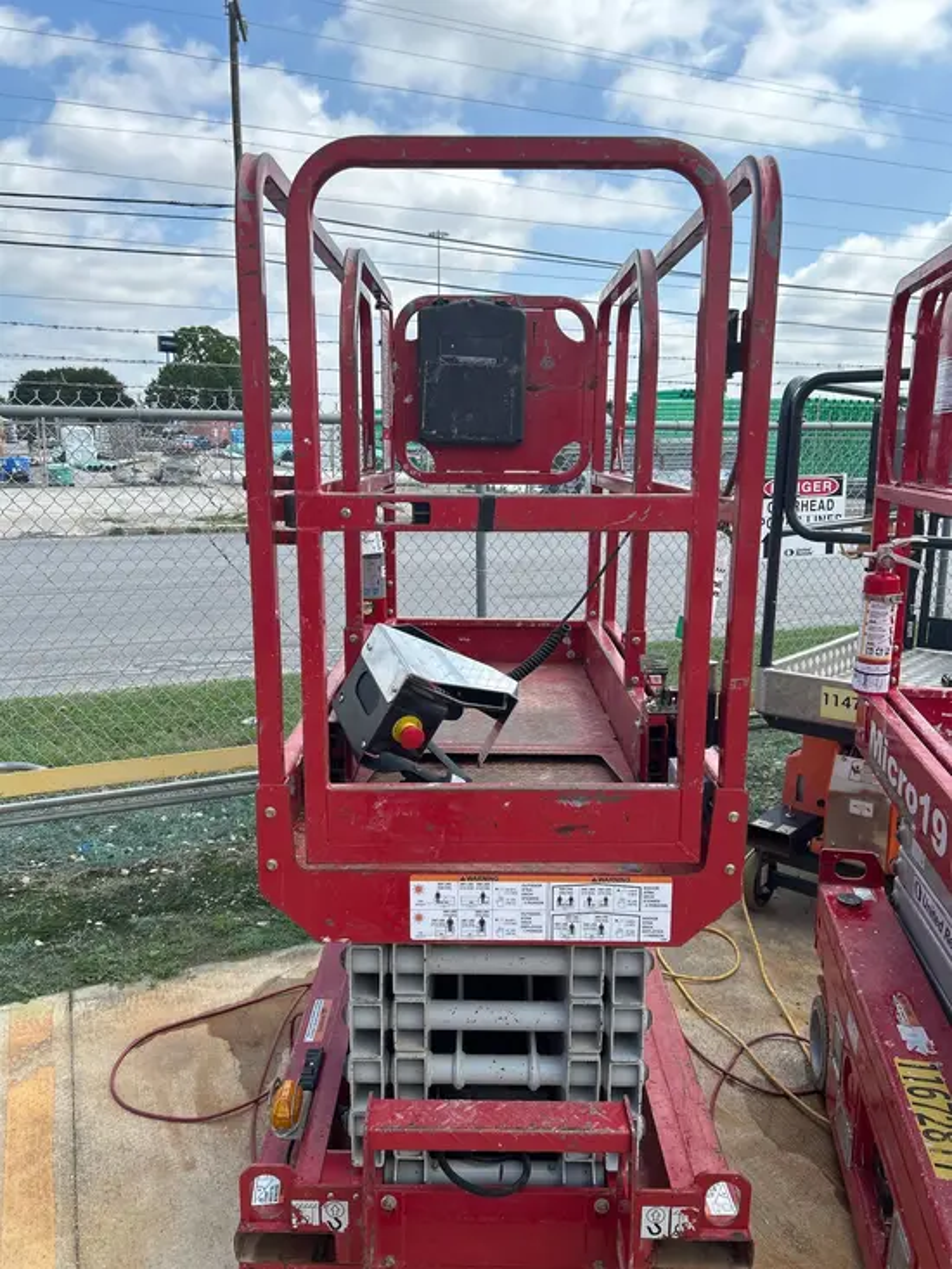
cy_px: 634
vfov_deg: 67.3
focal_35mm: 26
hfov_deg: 53.1
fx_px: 953
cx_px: 476
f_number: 1.5
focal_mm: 5.7
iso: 50
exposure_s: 1/2632
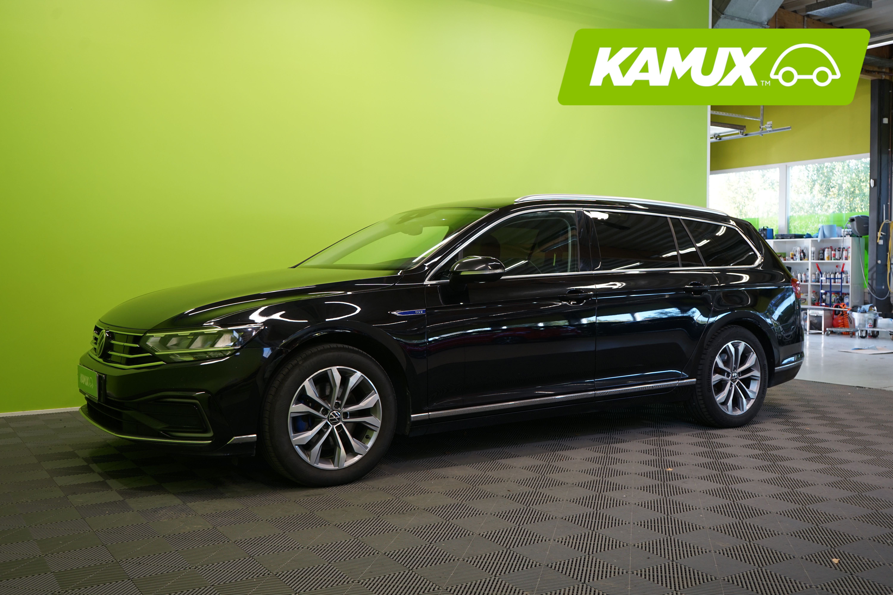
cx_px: 446
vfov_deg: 38.9
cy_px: 298
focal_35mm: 34
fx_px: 843
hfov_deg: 55.8
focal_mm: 34
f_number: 5.6
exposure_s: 1/30
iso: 400
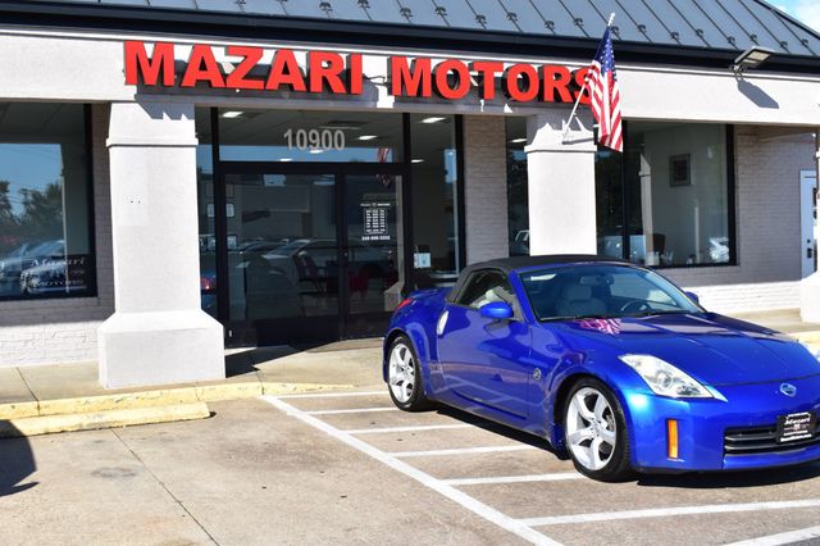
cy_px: 273
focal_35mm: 44
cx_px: 410
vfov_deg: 30.8
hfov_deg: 45.0
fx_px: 990
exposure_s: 1/500
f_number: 11
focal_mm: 29
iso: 400
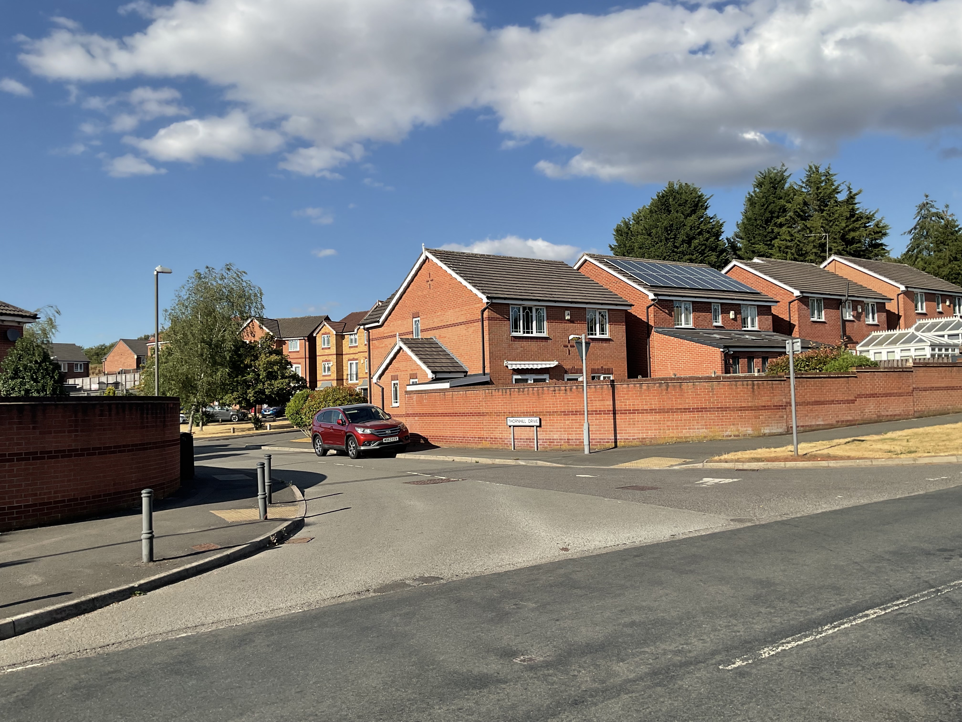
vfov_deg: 48.2
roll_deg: +2.1
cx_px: 481
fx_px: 806
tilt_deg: +3.6
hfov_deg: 61.7
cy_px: 361
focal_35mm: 29
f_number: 1.8
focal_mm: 3
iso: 16
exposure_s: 1/2141
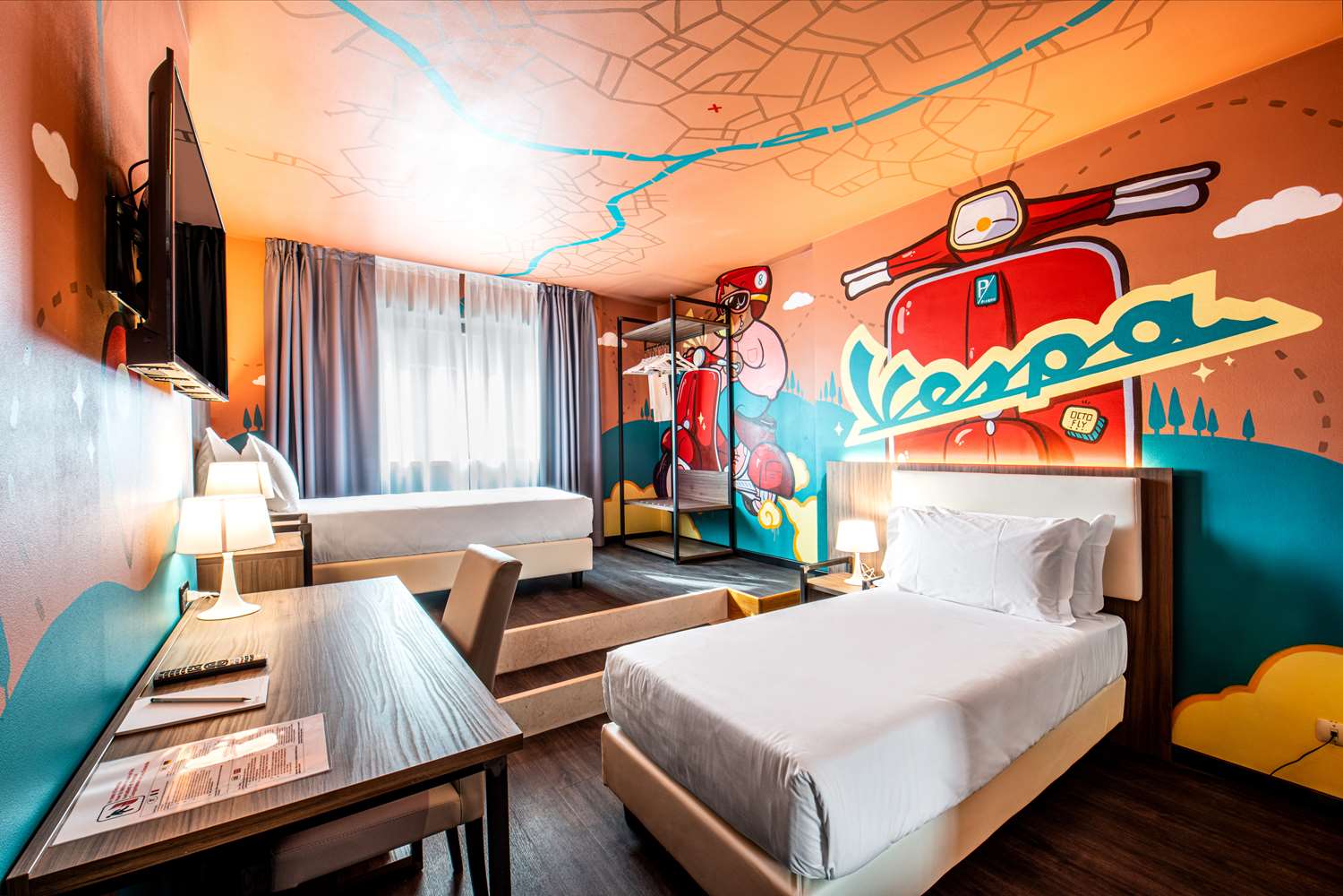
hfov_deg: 104.3
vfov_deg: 81.2
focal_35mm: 14
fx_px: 522
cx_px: 672
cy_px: 448
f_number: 22
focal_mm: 14
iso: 100
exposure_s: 1/1.67
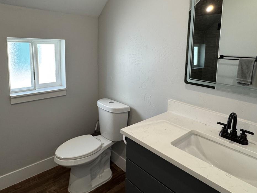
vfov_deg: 56.0
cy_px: 70
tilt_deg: -8.1
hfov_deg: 71.6
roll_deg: -1.3
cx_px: 124
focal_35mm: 24
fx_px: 178
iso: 250
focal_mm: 2.22
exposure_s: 1/120
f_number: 2.2
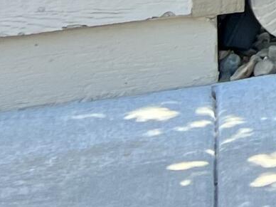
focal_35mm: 201
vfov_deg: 6.6
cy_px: -469
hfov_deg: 7.9
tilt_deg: +2.9
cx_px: 941
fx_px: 1603
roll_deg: +1.5
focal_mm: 5.7
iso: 40
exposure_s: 1/260
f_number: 1.5
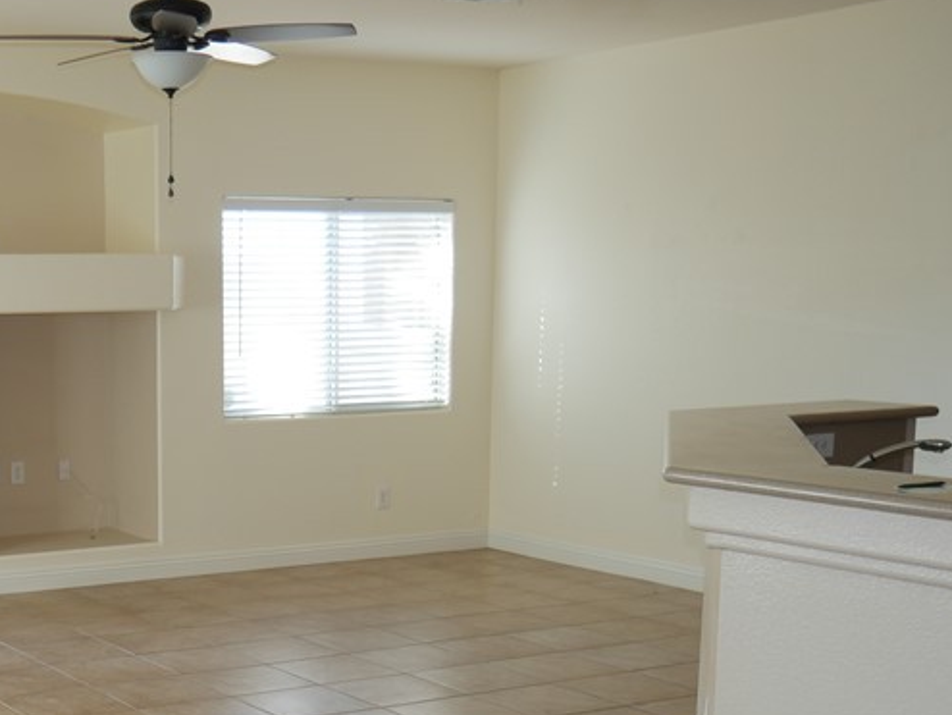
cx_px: 103
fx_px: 1596
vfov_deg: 24.8
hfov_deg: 31.7
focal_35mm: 58
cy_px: 588
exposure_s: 1/30
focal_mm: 14
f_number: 3.5
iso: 200
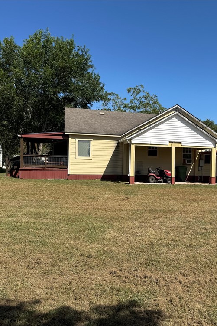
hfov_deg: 38.1
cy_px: 166
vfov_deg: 55.8
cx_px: 156
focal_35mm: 34
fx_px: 308
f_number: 1.78
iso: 80
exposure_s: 1/4608
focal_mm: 6.76
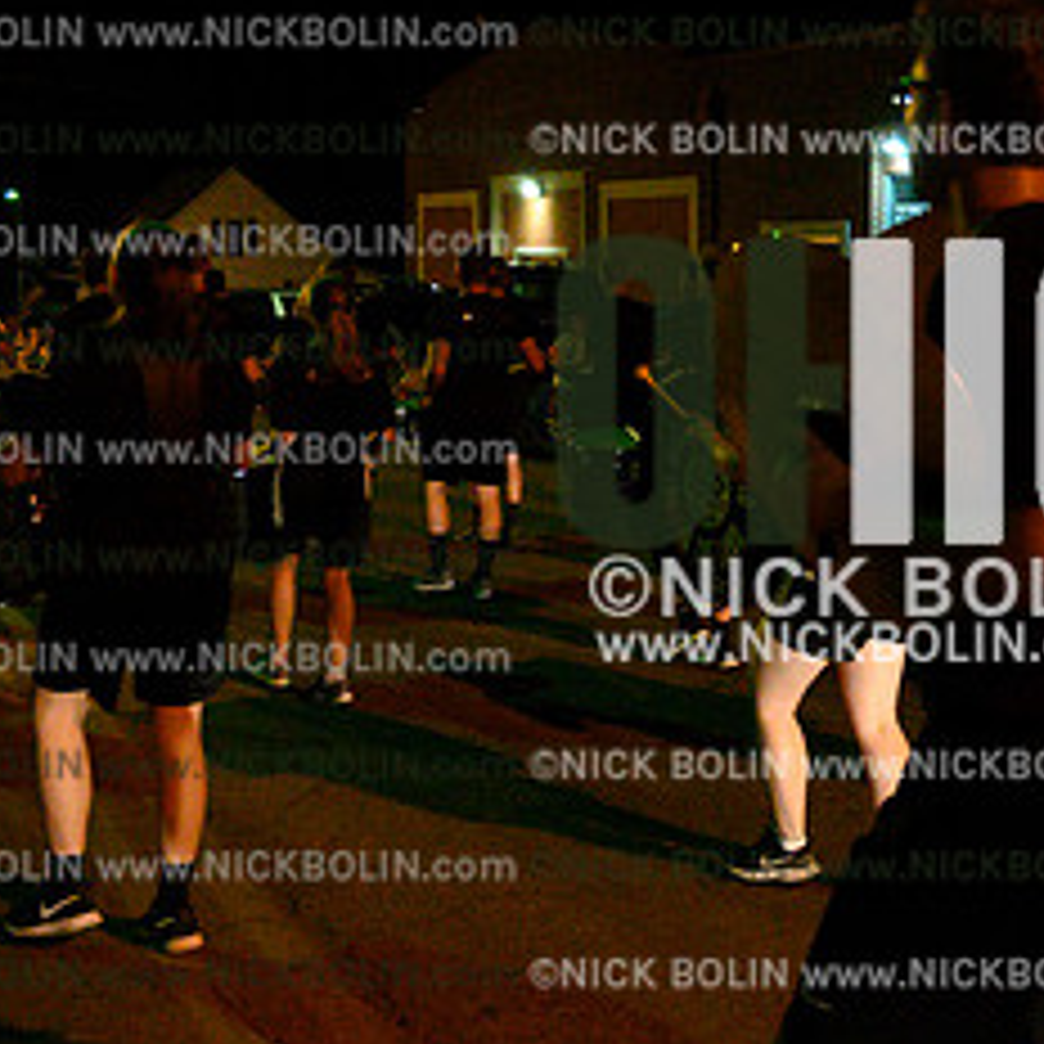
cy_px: 450
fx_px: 1740
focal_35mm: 51
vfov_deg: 33.3
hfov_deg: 32.3
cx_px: 873
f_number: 4
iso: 32000
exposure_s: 1/400
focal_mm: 24
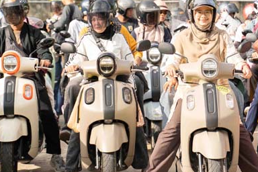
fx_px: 1046
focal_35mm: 146
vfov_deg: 9.4
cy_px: 32
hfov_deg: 14.0
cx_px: 208
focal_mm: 70
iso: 100
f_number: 4.5
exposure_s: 1/800
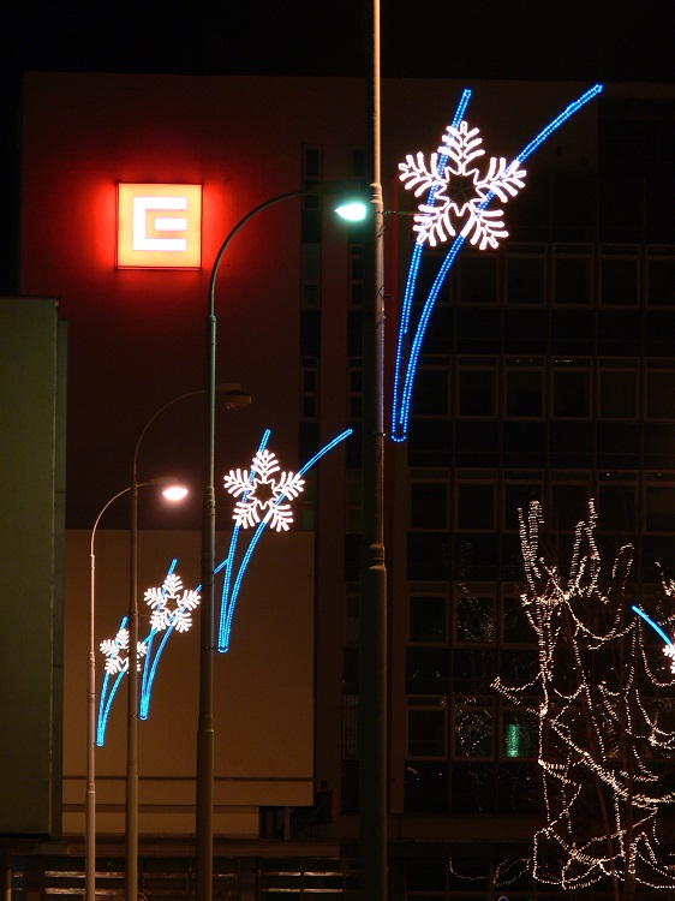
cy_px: 450
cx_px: 338
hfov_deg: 6.3
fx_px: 6139
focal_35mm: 236
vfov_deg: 8.4
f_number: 3.6
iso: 80
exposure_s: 1/1.6
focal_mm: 49.9
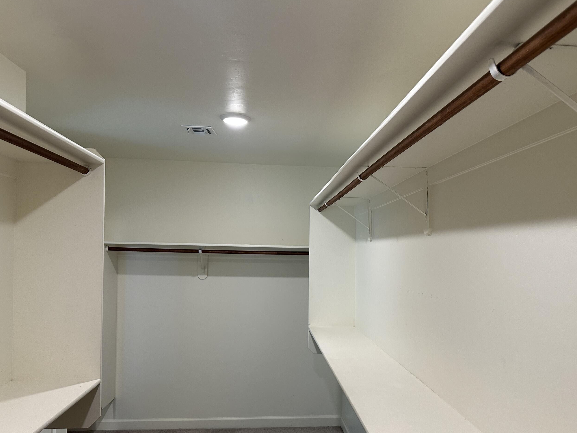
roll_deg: -0.9
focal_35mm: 29
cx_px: 315
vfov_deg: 48.0
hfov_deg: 61.6
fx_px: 483
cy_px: 255
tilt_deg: +0.6
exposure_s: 1/120
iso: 200
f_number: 1.78
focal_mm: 6.86
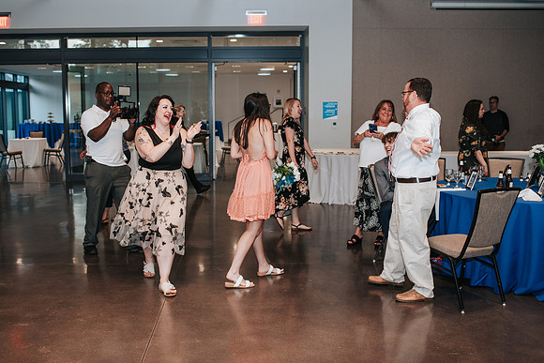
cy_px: 182
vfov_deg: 33.5
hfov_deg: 48.5
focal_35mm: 40
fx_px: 603
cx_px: 242
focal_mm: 35
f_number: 2.8
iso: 1000
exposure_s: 1/160
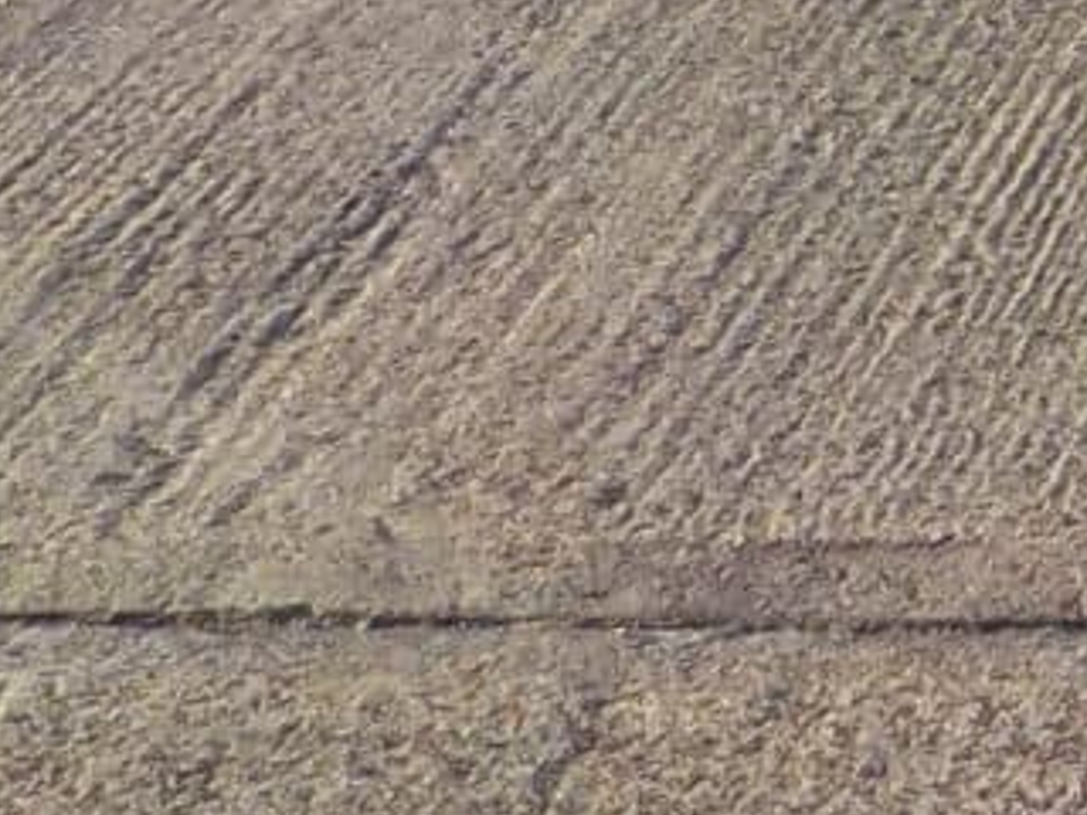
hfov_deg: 10.2
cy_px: -1121
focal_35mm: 180
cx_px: 2160
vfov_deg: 7.7
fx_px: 5652
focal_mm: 4.1
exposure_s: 1/500
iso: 125
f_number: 3.3
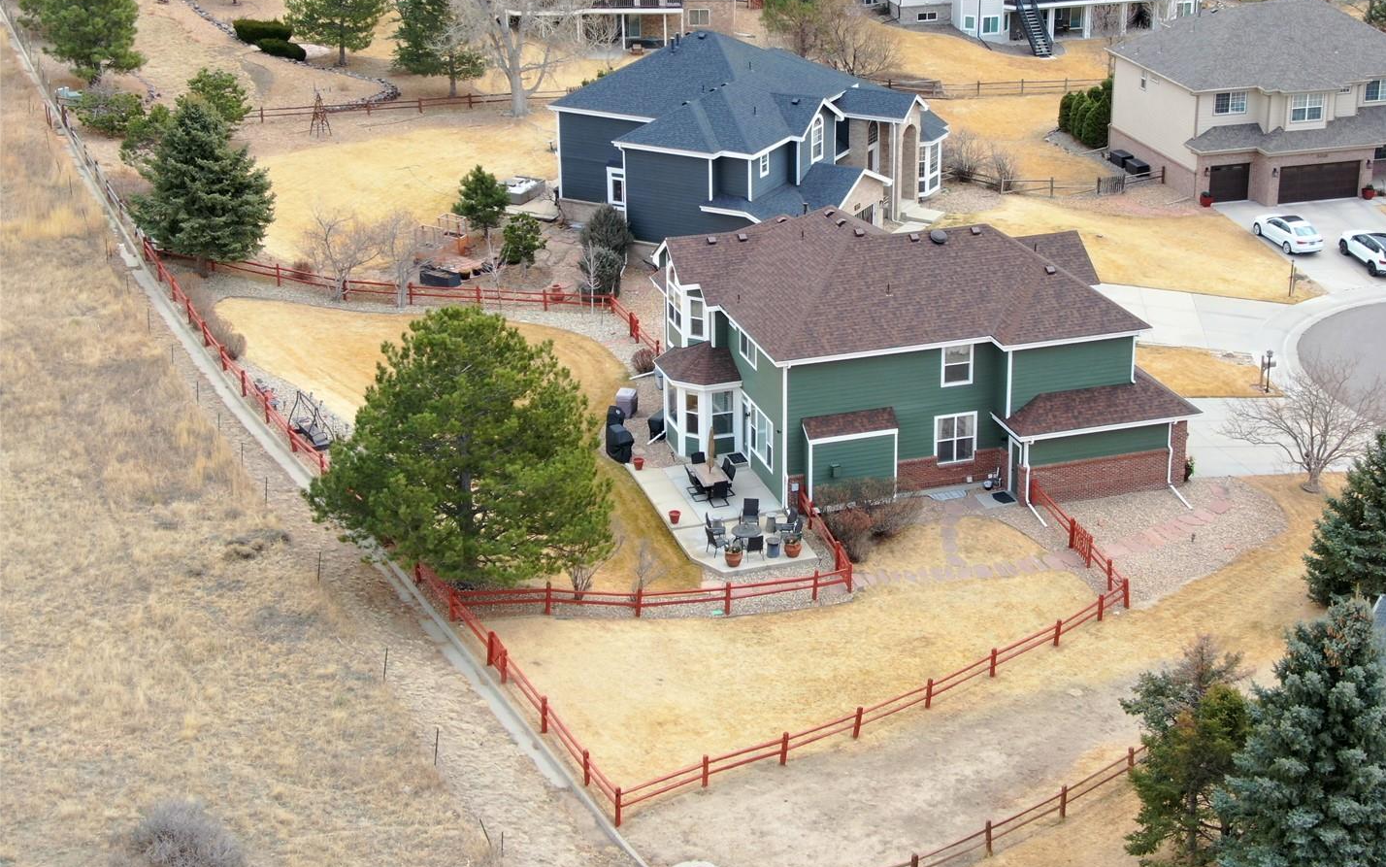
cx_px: 776
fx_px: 2153
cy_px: 304
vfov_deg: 22.7
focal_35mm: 57
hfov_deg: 35.6
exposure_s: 1/120
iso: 100
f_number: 3.8
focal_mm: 8.6
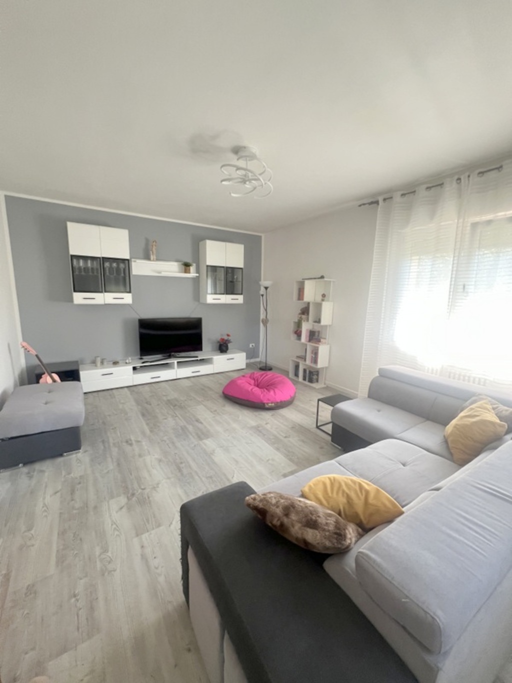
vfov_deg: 106.2
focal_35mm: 13
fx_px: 256
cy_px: 342
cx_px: 256
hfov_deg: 89.9
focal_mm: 1.57
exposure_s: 1/99
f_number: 1.8
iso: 200
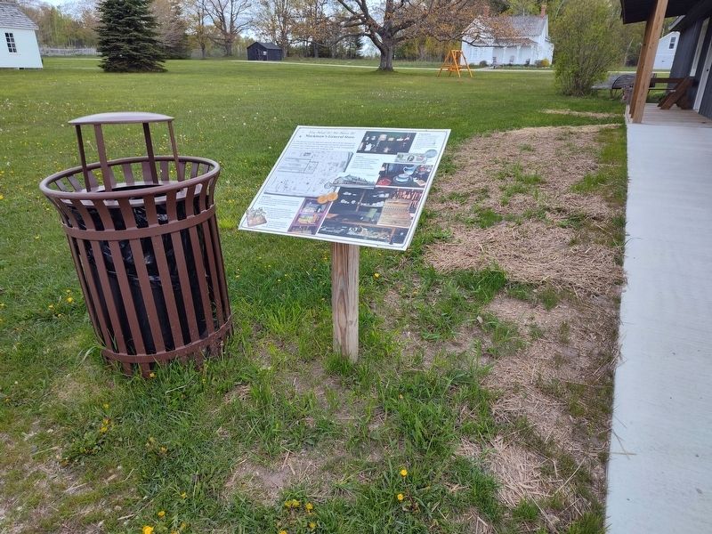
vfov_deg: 58.9
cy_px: 267
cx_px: 356
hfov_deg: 73.9
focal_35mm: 23
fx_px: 473
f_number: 1.8
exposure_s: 1/612
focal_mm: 5.56
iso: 100
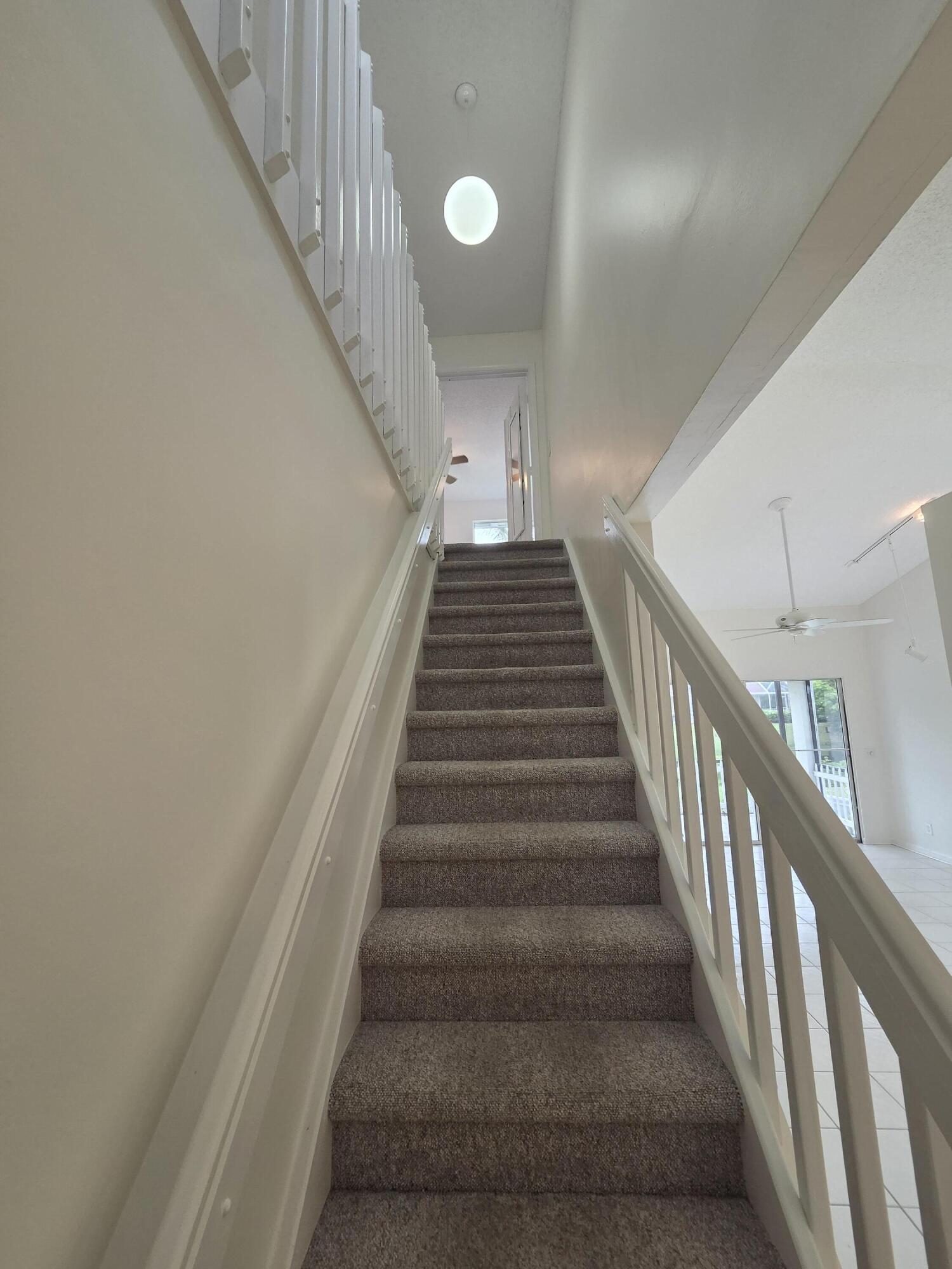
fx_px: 477
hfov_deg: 89.9
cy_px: 634
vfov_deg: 106.2
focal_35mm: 13
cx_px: 476
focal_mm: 2.2
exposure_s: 1/120
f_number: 2.2
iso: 200
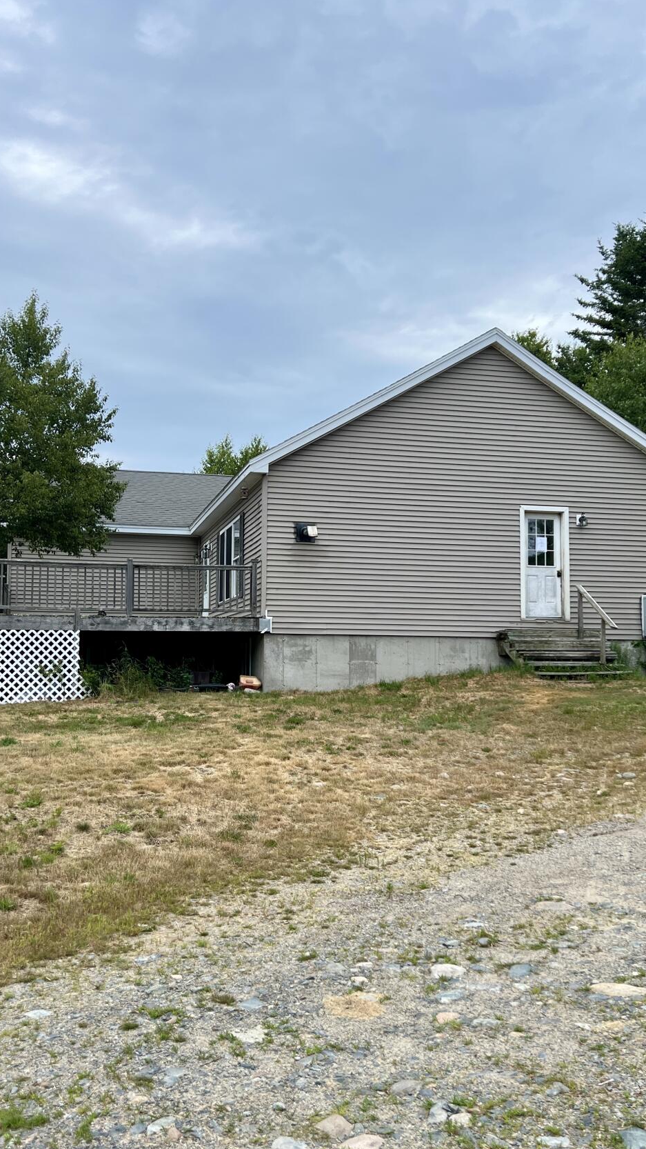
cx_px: 325
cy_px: 588
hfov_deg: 34.6
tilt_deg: +5.2
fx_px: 1035
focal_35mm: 34
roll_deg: +0.4
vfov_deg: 58.0
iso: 50
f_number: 1.5
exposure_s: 1/2299
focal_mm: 5.7
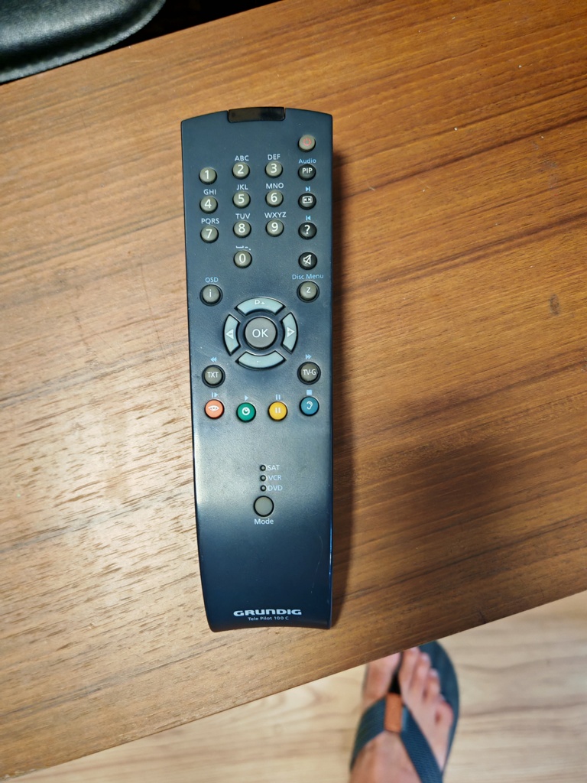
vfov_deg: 65.3
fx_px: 610
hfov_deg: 51.4
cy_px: 392
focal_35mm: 27
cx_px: 294
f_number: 1.9
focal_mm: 6.67
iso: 1000
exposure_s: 1/25
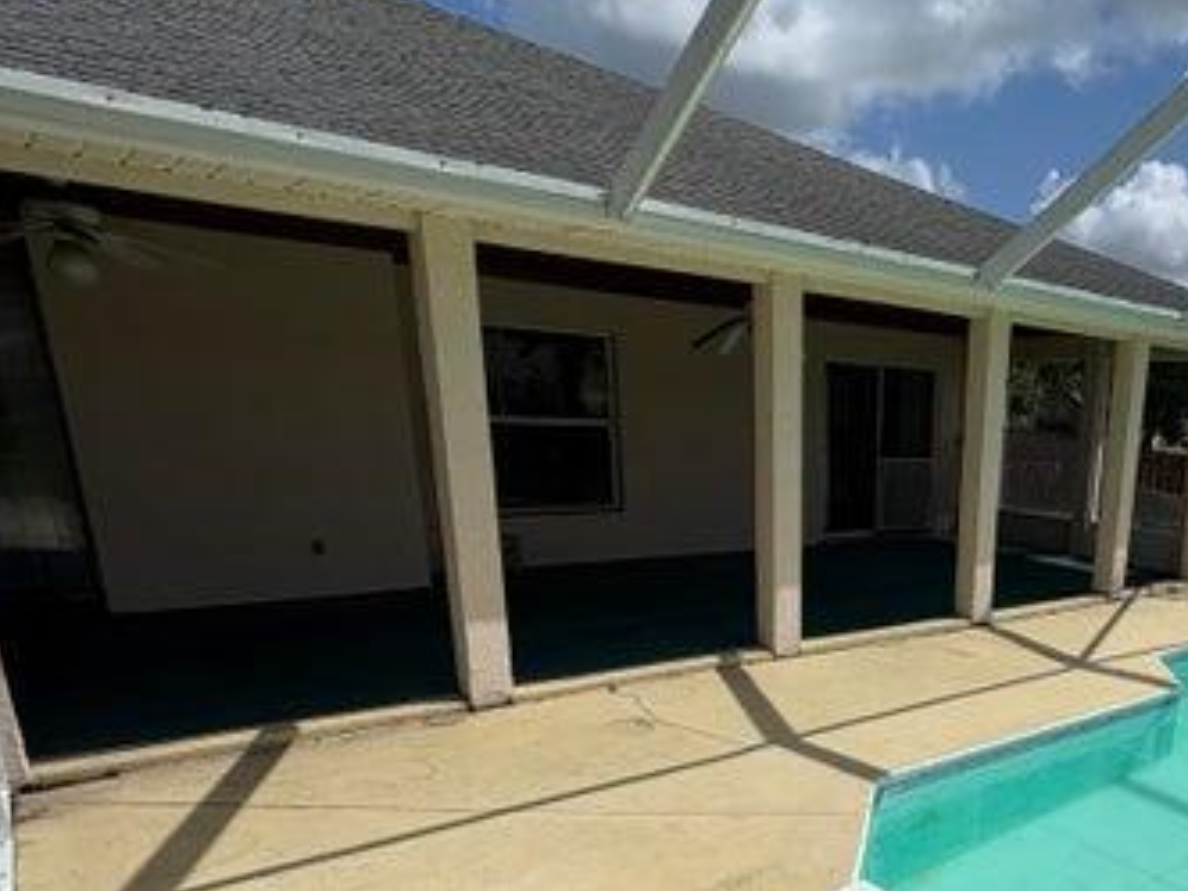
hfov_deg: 60.4
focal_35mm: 27
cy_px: 698
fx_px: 927
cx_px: 941
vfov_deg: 48.8
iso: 40
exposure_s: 1/3390
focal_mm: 2.22
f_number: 2.2
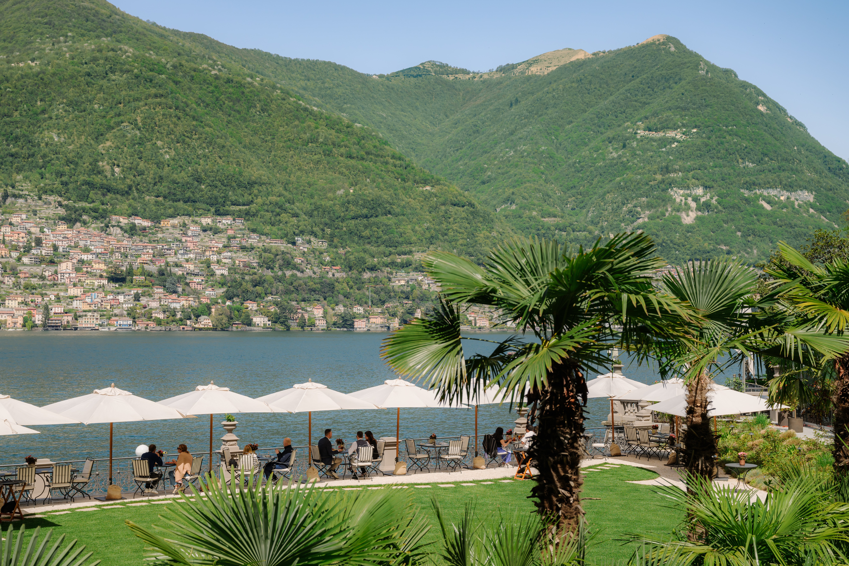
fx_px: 1108
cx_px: 424
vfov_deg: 28.6
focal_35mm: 47
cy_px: 283
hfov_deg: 41.9
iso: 64
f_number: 5.6
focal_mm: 47
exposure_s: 1/500
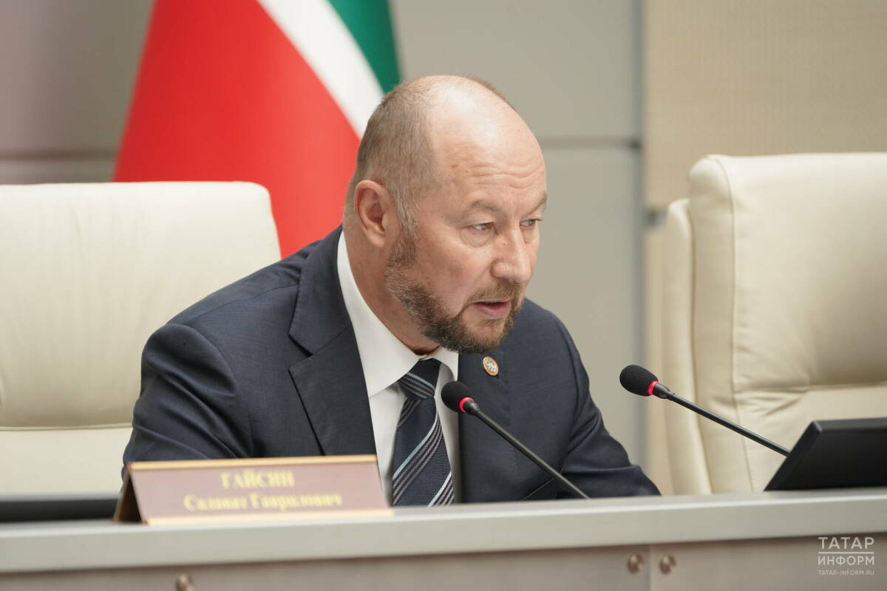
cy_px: 296
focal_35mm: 342
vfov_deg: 4.0
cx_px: 444
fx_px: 8426
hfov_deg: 6.0
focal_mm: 342
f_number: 7.1
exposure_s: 1/160
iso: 1250
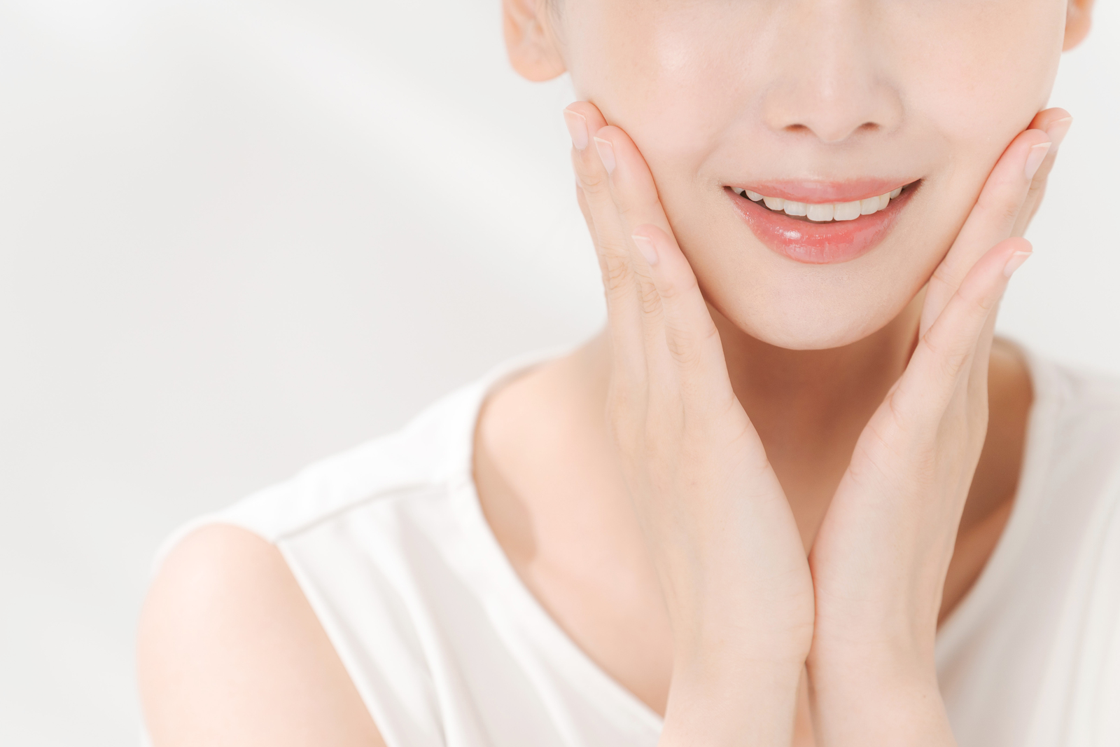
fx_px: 6998
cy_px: 444
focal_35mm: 225
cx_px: 481
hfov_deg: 9.1
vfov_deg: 6.1
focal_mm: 180
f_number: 3.5
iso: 250
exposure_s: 1/250
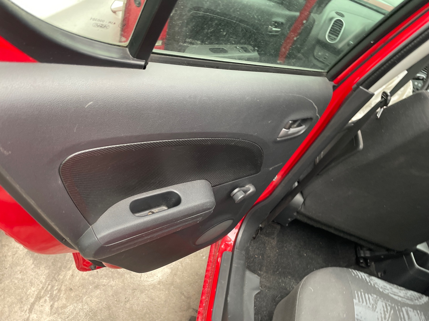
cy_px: 160
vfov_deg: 53.1
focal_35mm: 26
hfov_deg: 67.3
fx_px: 322
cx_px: 214
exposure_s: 1/60
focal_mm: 4.2
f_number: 1.6
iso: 200
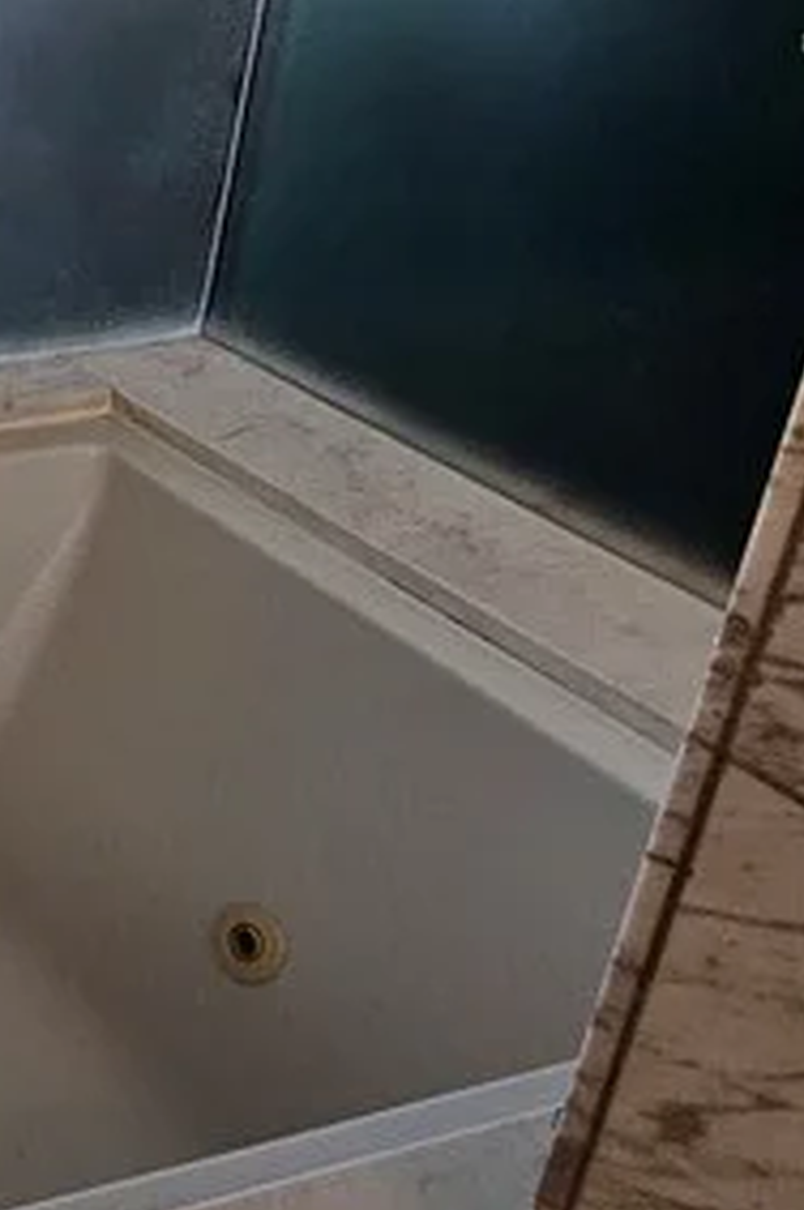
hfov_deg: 18.7
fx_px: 1645
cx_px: -766
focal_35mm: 49
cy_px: 201
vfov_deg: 38.5
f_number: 2.2
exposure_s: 1/60
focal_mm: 2.2
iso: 125
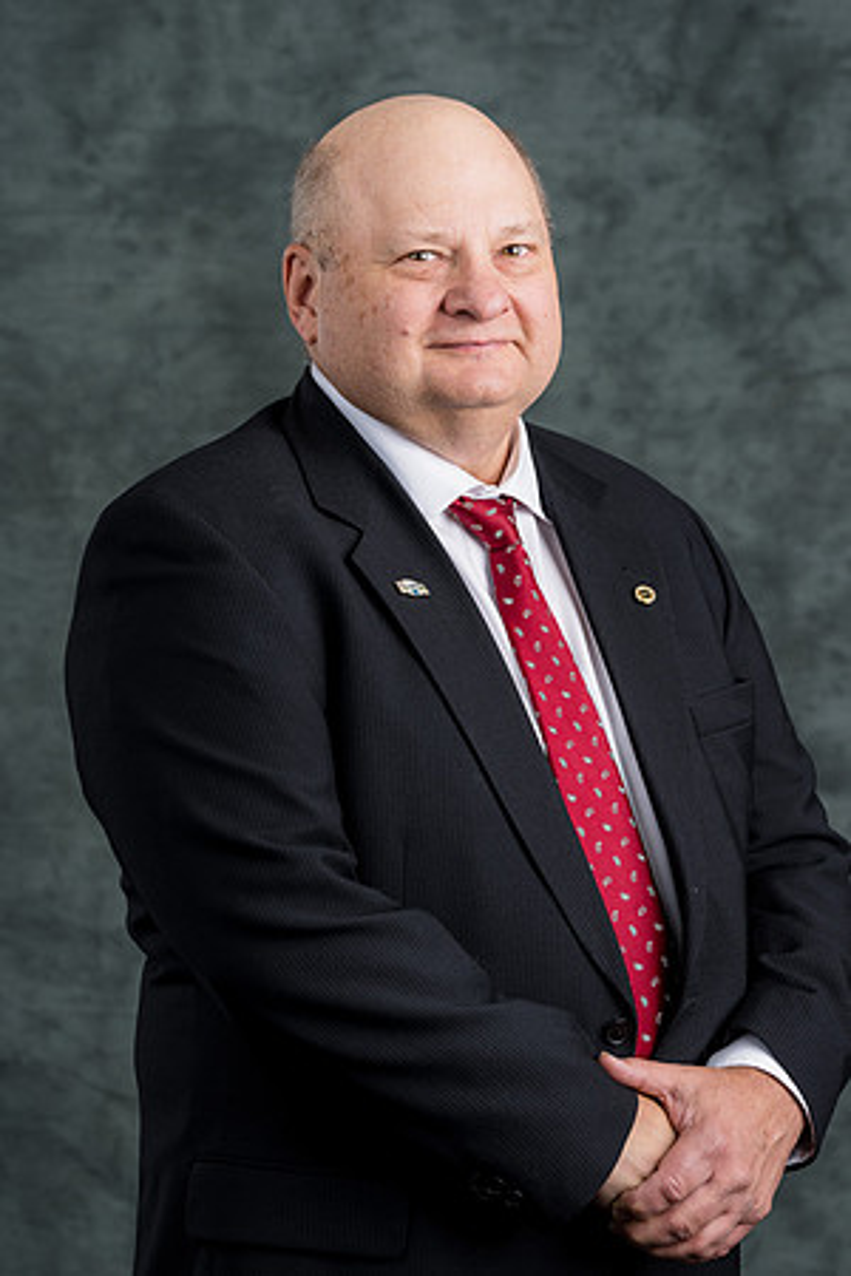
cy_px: 638
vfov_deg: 15.0
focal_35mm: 137
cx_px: 426
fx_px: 4857
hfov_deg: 10.0
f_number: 8
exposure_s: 1/125
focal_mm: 137
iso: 100
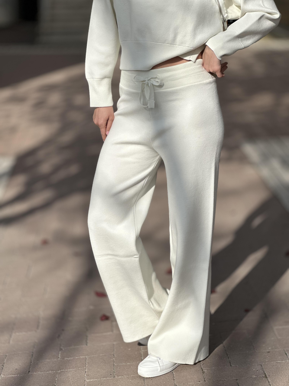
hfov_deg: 19.1
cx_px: 144
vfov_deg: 25.3
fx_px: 857
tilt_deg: -15.0
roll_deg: +0.4
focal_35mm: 77
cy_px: 193
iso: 32
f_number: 2.8
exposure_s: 1/1623
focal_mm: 9
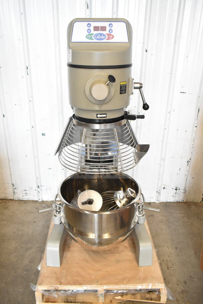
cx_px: 102
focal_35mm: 30
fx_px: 254
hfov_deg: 43.6
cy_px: 152
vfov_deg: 61.9
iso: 1600
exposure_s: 1/80
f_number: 4.5
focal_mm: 20
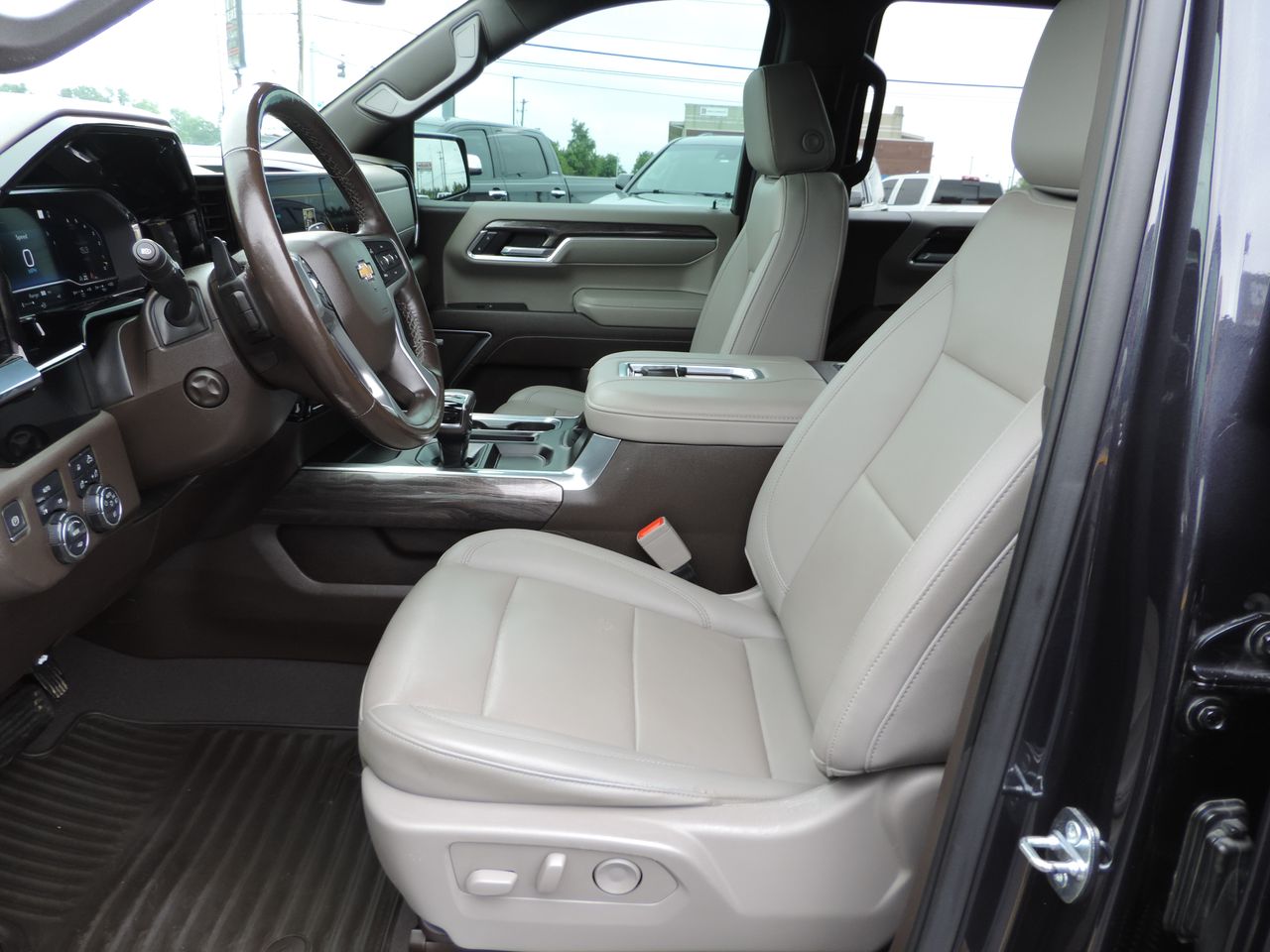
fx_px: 881
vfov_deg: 56.8
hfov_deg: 71.6
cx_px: 635
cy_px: 476
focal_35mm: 24
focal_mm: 4.3
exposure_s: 1/40
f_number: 3
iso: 80
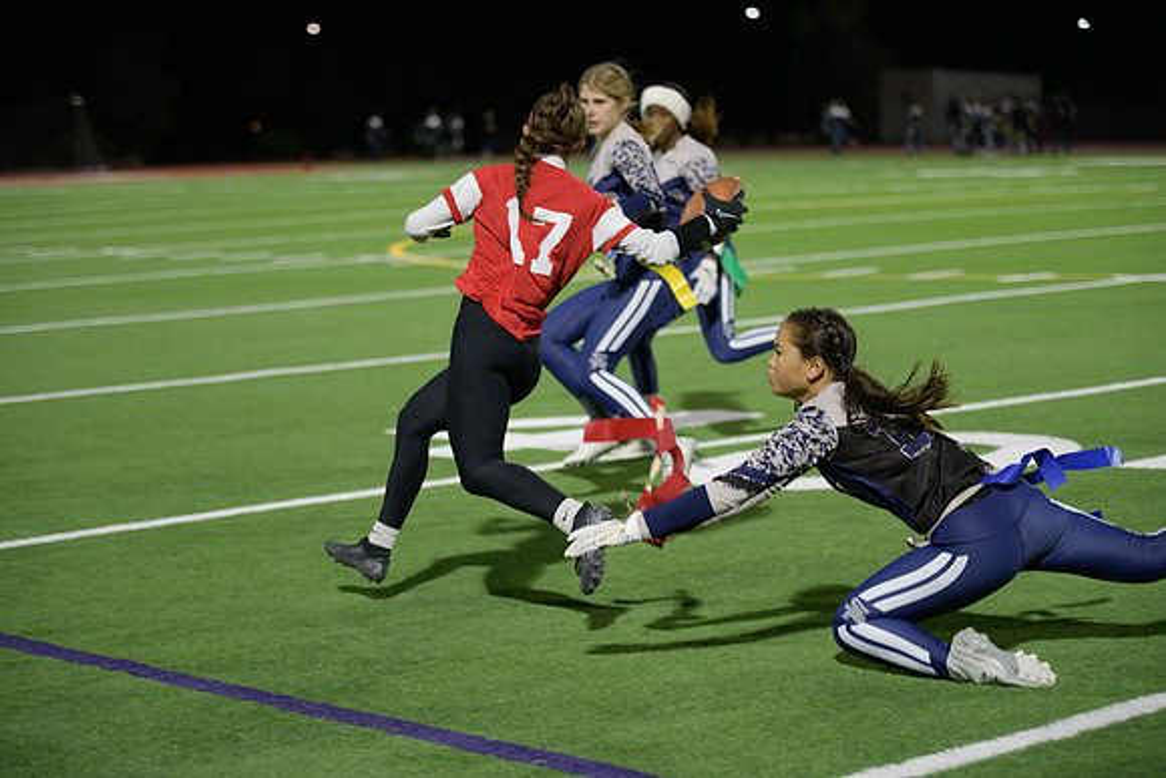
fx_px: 2916
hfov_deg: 22.6
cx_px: 583
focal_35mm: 90
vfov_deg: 15.2
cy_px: 389
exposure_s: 1/640
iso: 2800
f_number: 2.8
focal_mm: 90
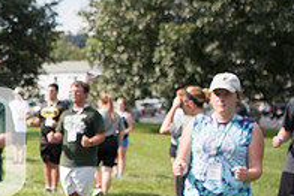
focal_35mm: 71
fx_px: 580
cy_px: 158
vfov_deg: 19.0
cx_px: -87
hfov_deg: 24.8
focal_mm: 24
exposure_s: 1/2000
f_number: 2.8
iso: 200
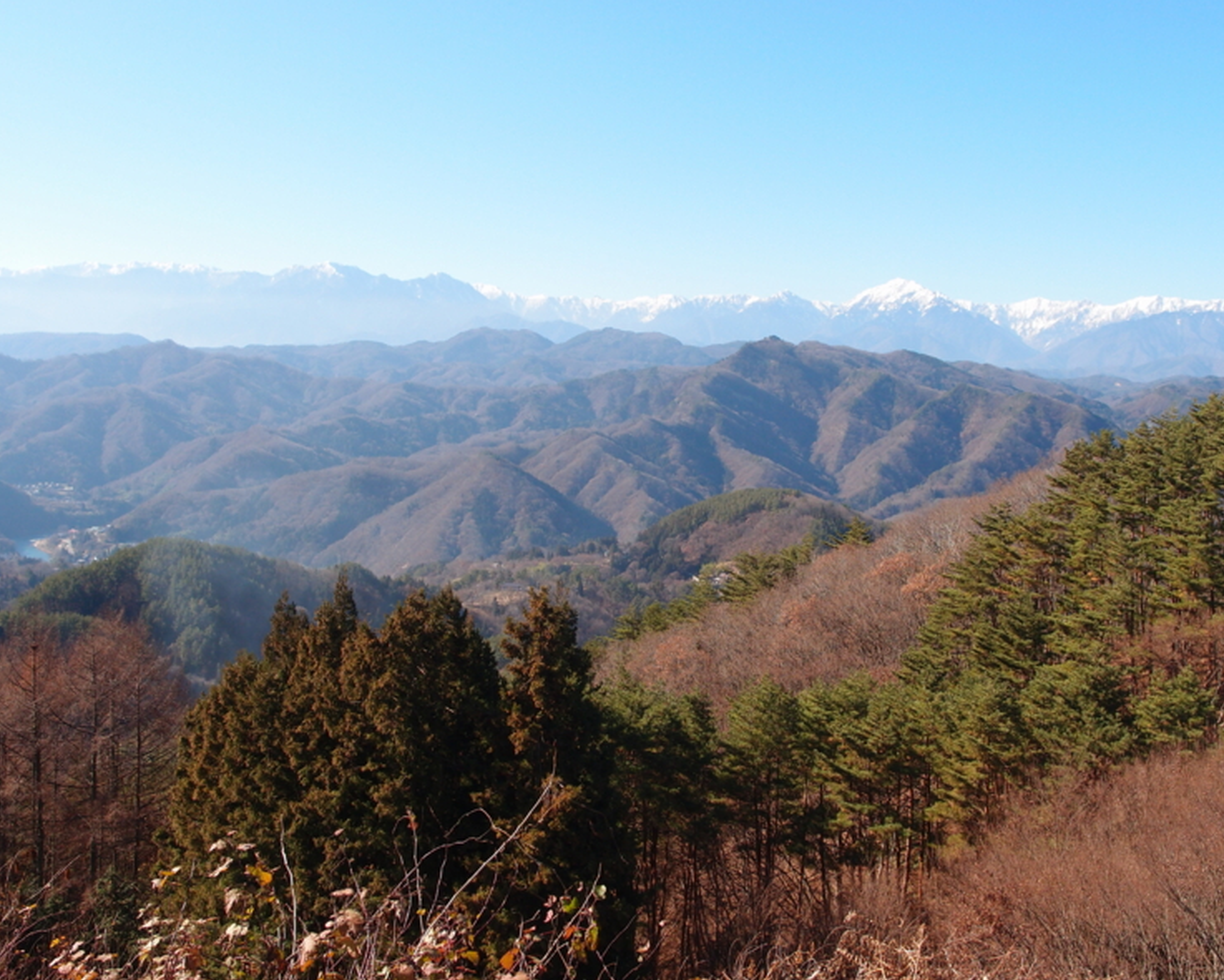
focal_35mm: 36
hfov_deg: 50.2
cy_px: 490
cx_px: 656
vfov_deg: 41.2
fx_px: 1304
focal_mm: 7.41
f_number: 3.5
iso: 100
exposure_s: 1/640
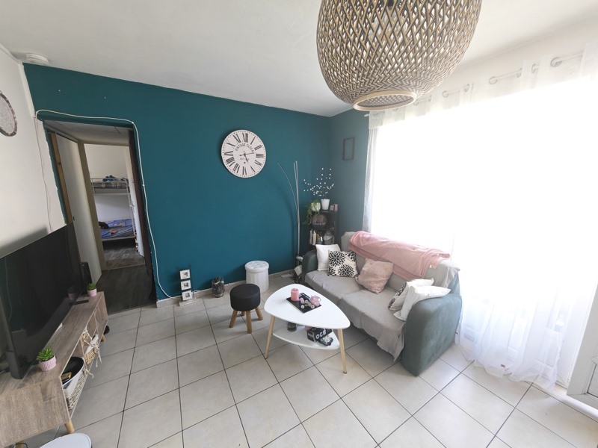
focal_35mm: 12
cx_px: 299
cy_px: 224
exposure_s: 1/33
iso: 320
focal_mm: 1.82
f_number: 2
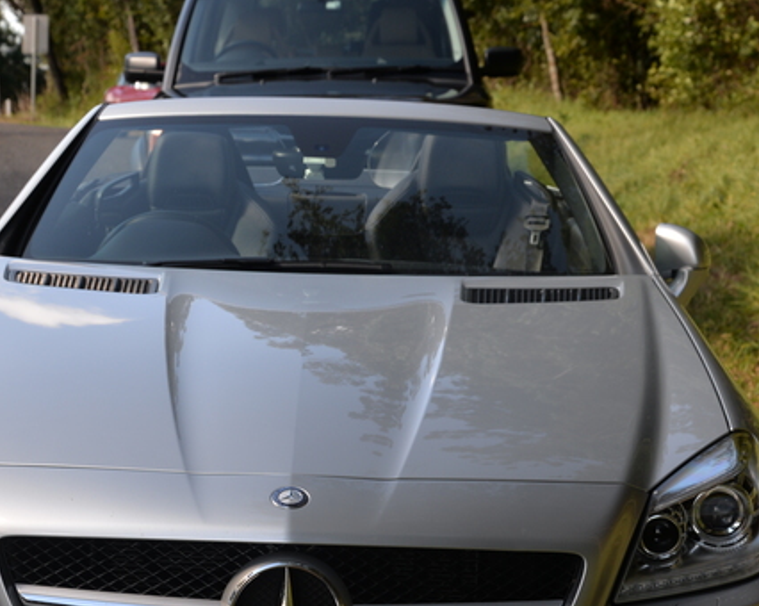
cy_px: 450
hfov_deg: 19.8
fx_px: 2177
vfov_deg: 15.8
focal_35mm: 97
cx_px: 310
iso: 200
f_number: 6.3
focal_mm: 55
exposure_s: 1/160
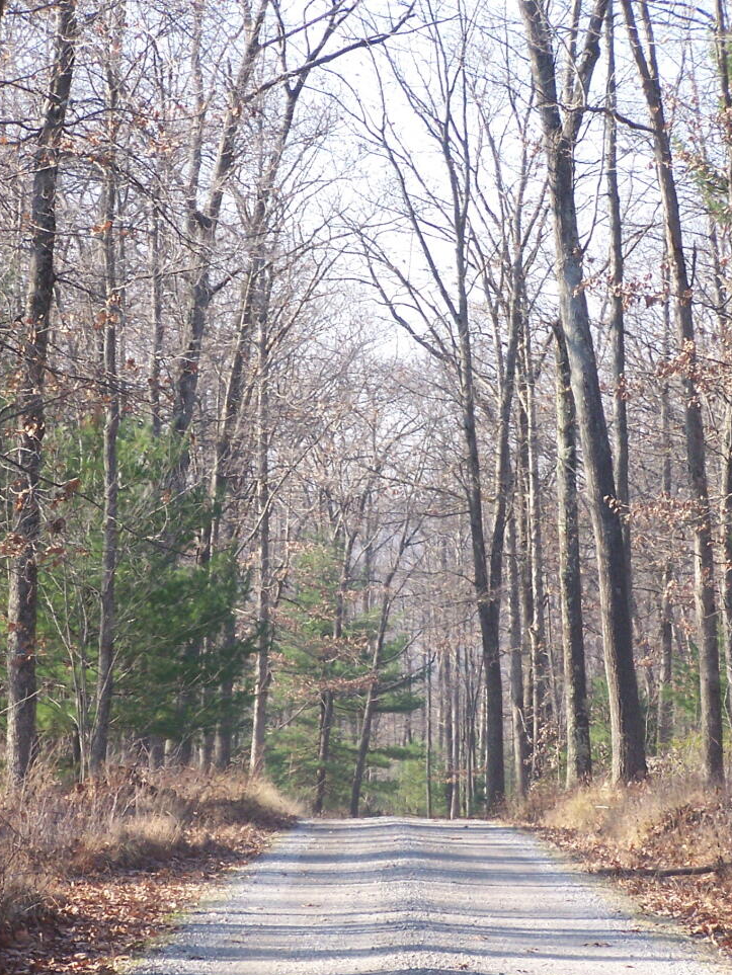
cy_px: 602
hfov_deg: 7.5
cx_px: 378
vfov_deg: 10.0
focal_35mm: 197
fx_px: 5551
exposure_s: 1/500
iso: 200
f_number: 3.2
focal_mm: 23.1
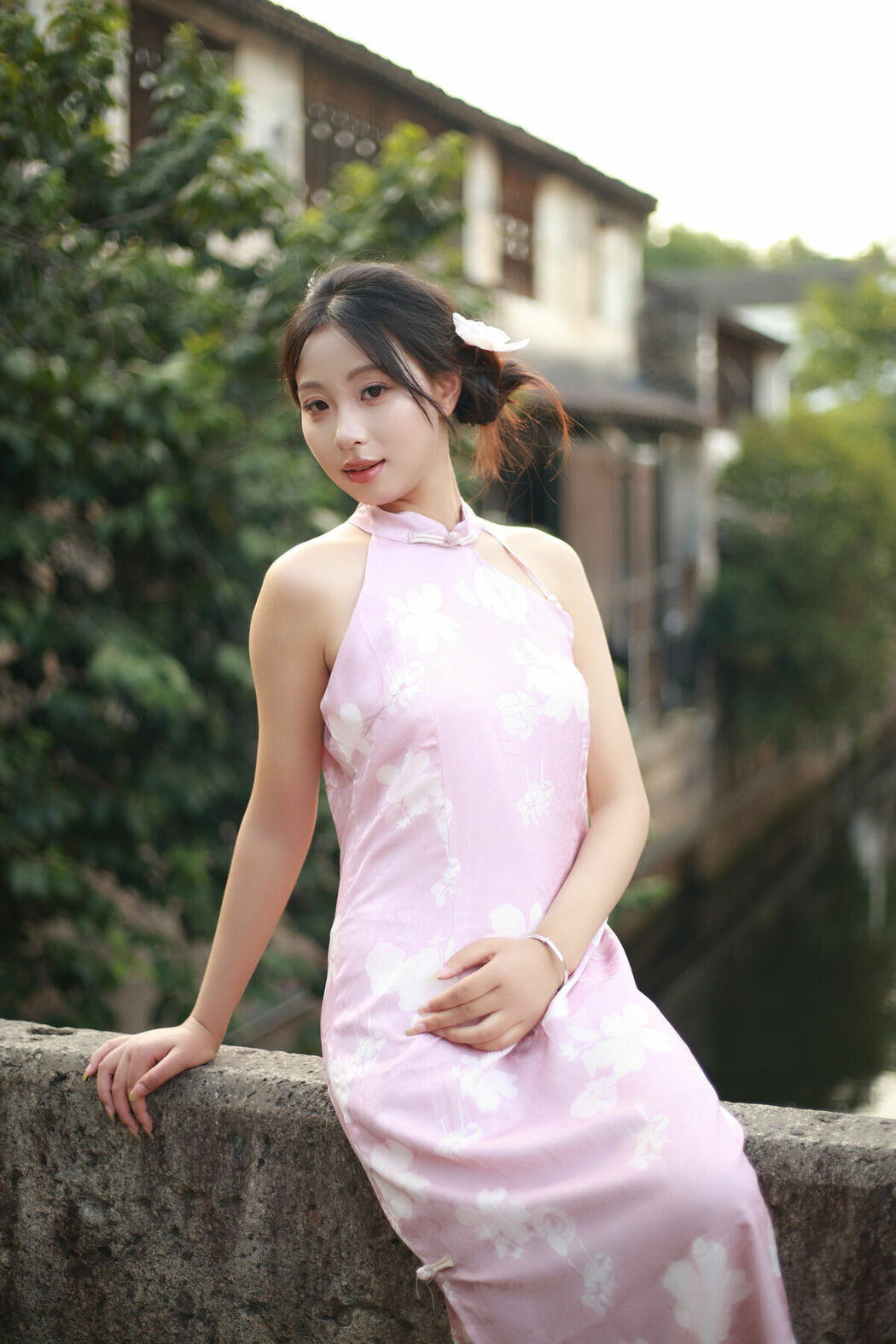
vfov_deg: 40.3
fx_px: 1829
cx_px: 448
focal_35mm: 49
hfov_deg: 27.5
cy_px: 672
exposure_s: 1/1000
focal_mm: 50
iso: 640
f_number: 1.8
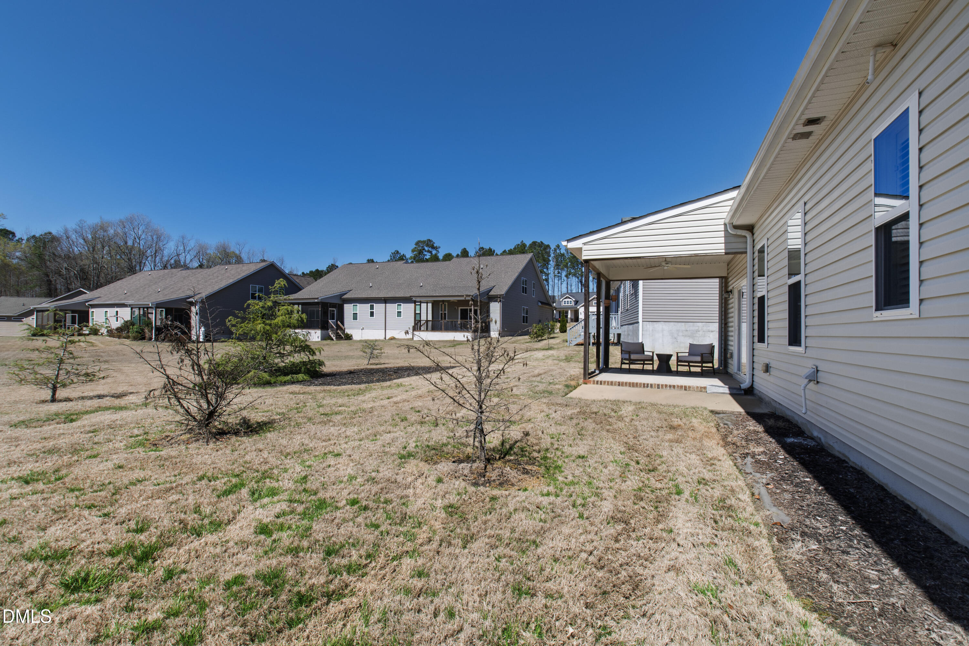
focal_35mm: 15
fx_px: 404
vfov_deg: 77.3
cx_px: 484
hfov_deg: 100.4
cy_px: 323
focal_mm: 10
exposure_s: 1/250
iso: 100
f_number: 8
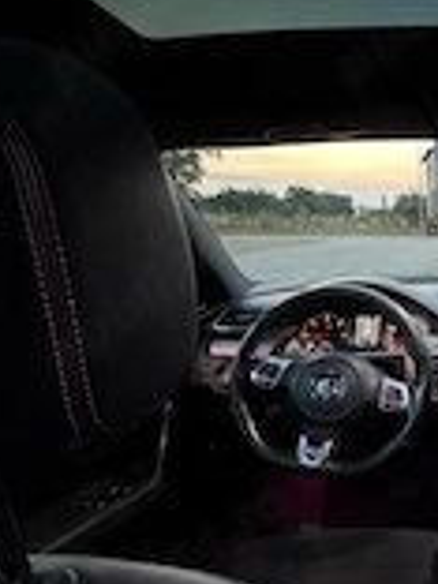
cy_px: 329
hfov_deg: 32.4
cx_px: 532
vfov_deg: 51.2
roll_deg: -0.4
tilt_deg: -9.5
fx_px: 607
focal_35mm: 36
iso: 1250
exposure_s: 1/33
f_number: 2.2
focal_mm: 2.22
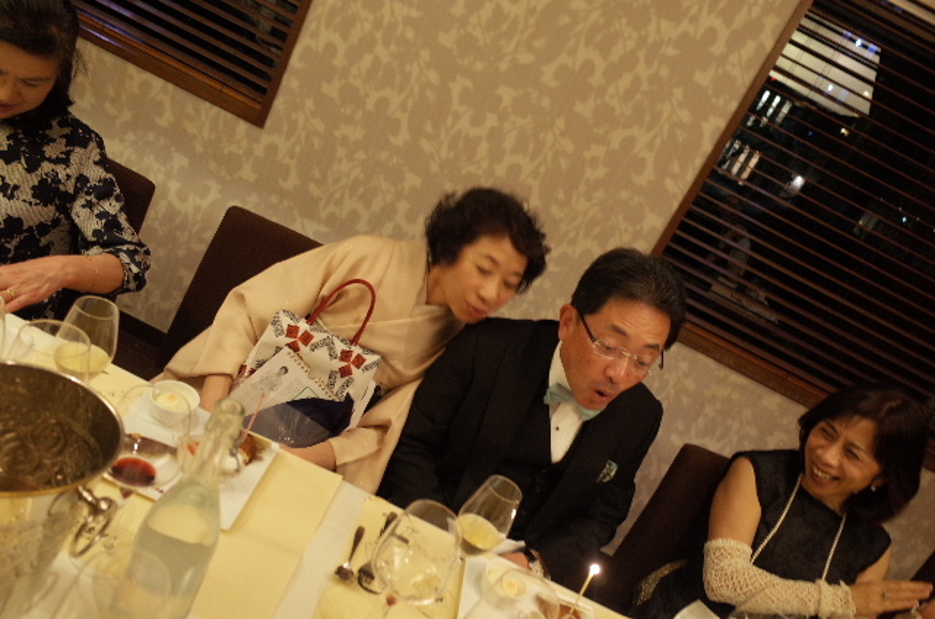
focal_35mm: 28
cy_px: 310
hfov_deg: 65.6
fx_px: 726
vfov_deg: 46.2
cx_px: 468
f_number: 2.8
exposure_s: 1/20
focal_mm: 18.3
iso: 800
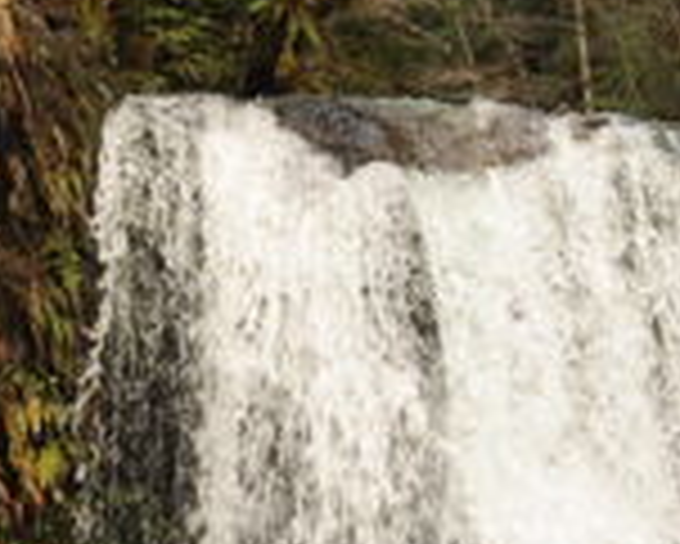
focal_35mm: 174
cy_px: 728
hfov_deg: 11.0
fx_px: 3504
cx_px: 694
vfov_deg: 8.7
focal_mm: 35
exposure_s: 1/160
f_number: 8
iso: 800
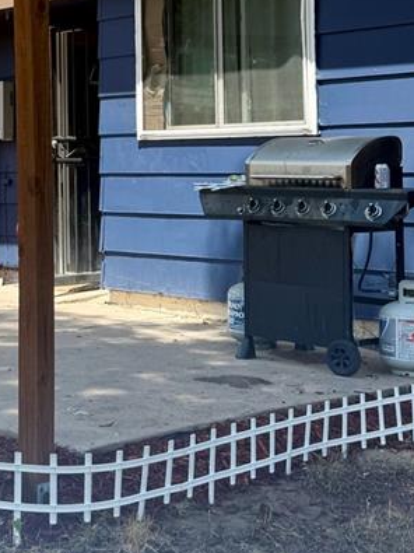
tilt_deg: +1.4
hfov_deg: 19.5
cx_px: -13
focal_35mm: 73
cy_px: 136
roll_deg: -0.2
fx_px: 1165
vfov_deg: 26.3
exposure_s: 1/2110
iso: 80
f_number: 1.78
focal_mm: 6.76
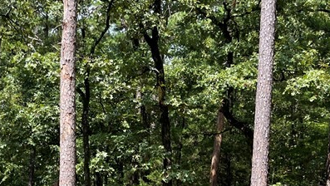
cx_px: -17
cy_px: 237
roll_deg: -2.8
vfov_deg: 15.8
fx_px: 639
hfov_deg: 27.0
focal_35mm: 73
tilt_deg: -2.7
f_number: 1.6
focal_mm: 5.1
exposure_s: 1/975
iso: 50
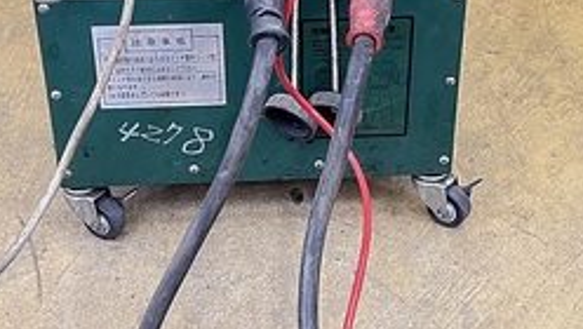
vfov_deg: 16.6
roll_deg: +1.8
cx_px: 284
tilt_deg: -33.8
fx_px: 1129
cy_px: 122
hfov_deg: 28.9
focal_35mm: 73
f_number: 1.5
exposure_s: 1/60
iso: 320
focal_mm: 5.7
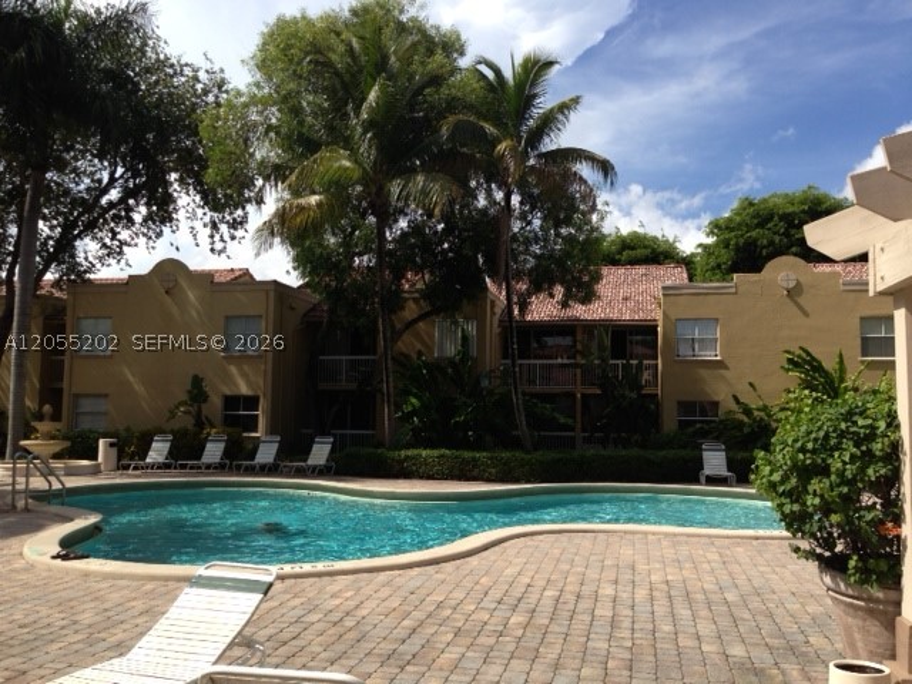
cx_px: 456
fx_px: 869
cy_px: 342
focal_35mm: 33
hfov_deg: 55.4
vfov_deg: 42.9
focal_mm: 4.13
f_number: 2.4
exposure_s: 1/1376
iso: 50
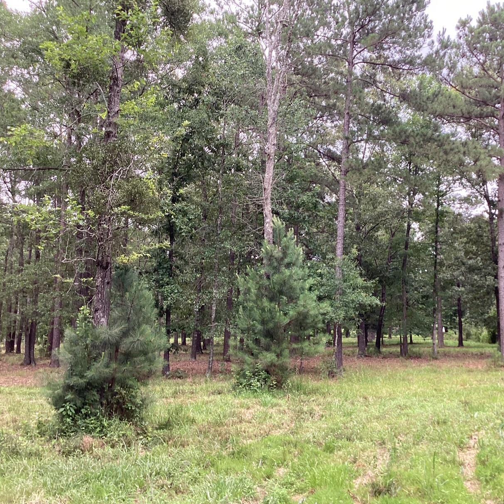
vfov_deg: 44.9
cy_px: 253
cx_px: 326
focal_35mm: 37
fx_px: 609
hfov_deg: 44.4
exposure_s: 1/120
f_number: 2.4
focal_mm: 3.3
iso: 25
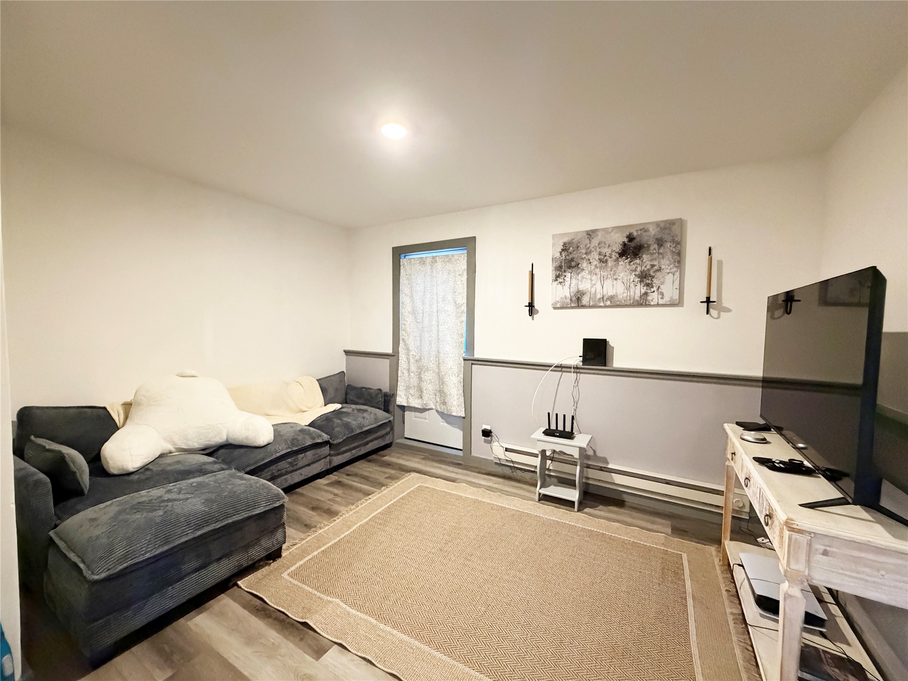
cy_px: 340
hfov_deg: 102.1
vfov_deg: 85.7
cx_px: 454
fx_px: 367
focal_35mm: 14
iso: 800
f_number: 2.2
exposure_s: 1/60
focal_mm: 2.22
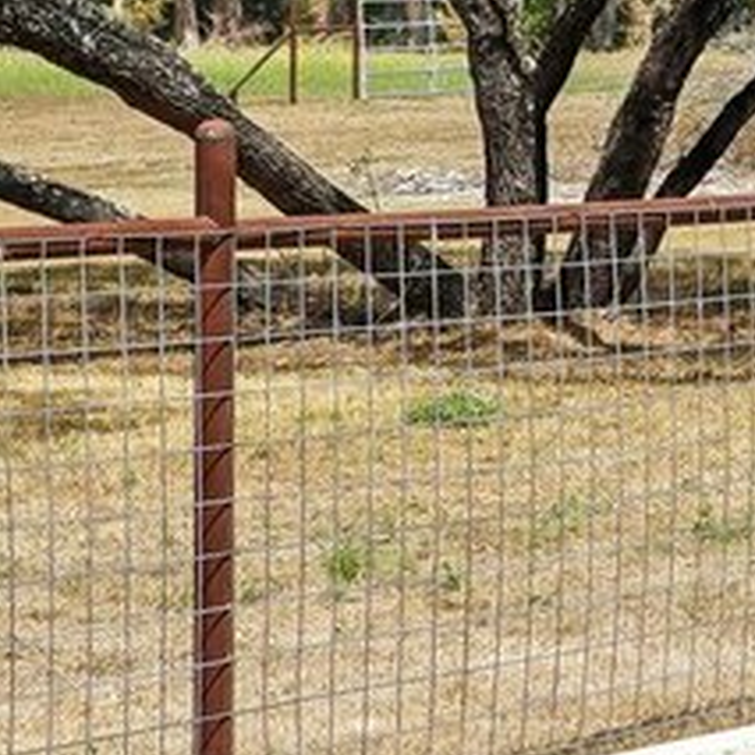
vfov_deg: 8.9
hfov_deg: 8.1
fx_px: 4787
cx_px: 1960
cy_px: -202
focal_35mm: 194
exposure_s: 1/250
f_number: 8
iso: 100
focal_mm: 30
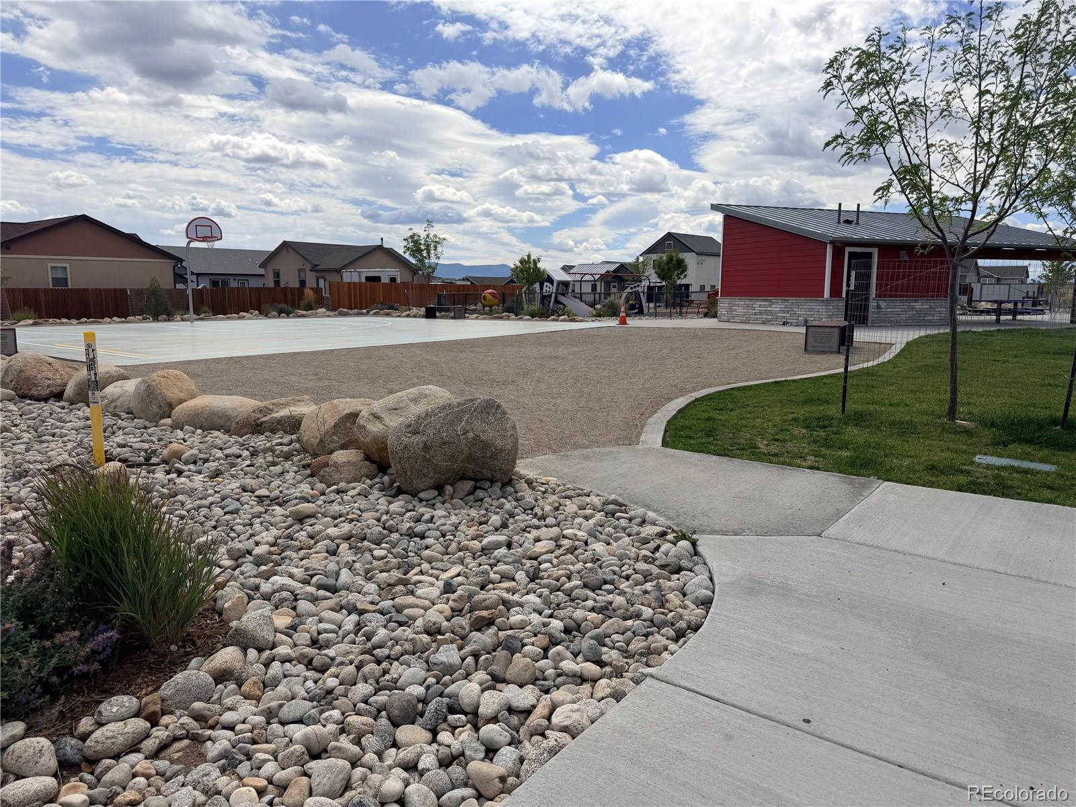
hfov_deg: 71.6
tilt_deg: -8.0
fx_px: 746
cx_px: 538
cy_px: 404
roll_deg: +0.1
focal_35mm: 24
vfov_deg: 56.8
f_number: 1.78
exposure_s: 1/9091
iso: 80
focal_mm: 6.76
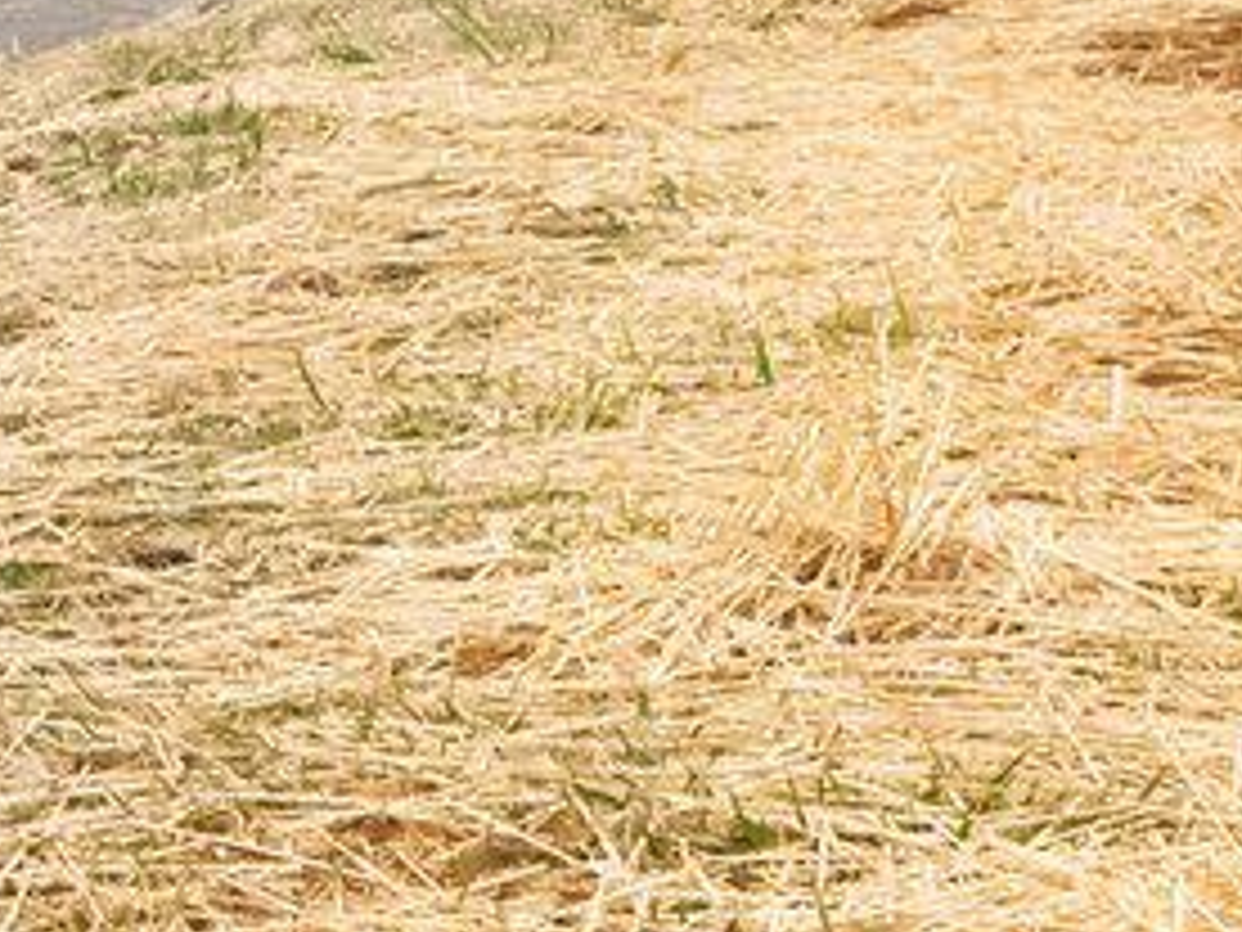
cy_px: -2109
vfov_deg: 6.4
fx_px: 7427
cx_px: -3312
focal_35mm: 207
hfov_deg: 7.5
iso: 12800
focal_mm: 29
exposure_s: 1/3200
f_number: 8
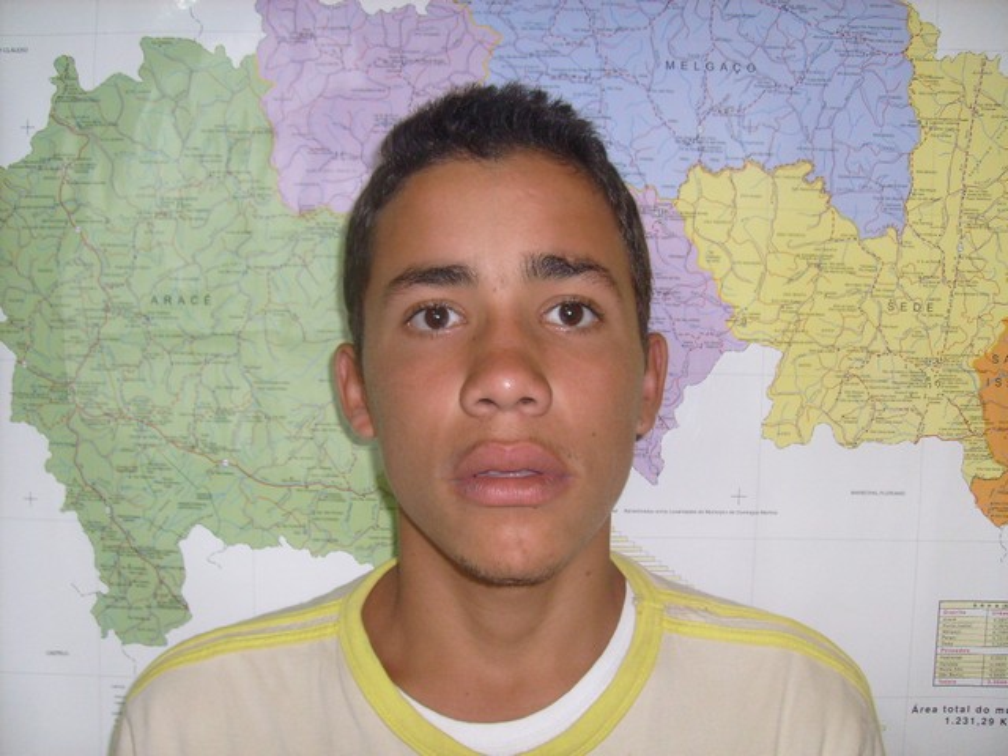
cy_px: 378
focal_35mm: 35
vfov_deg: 40.7
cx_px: 504
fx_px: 1019
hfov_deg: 52.6
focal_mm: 5.8
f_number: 2.8
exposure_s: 1/45
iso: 100
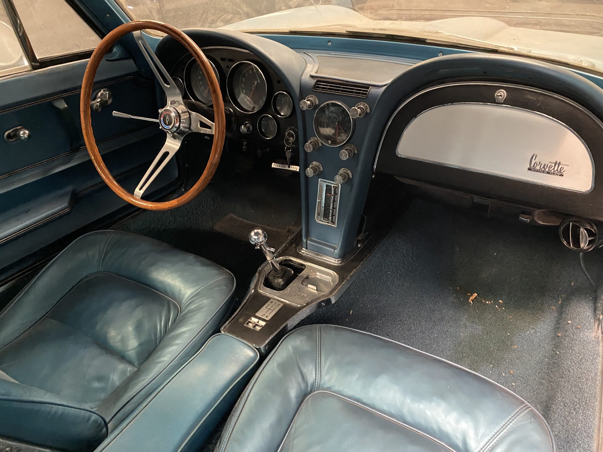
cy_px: 226
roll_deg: +1.1
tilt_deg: -30.9
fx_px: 453
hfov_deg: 67.3
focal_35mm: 26
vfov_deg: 53.1
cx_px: 302
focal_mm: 4.25
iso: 800
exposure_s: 1/30
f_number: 1.8
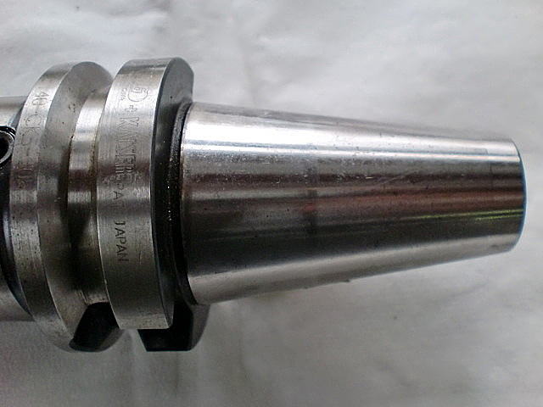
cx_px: 272
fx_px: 549
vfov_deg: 40.7
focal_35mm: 35
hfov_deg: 52.6
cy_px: 204
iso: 160
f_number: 3.1
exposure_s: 1/60
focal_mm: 6.3
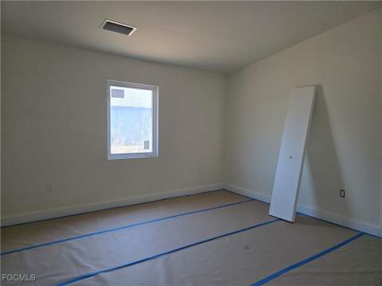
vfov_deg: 58.9
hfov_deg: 73.9
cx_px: 191
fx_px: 254
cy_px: 143
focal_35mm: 23
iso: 250
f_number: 1.7
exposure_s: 1/180
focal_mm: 6.3
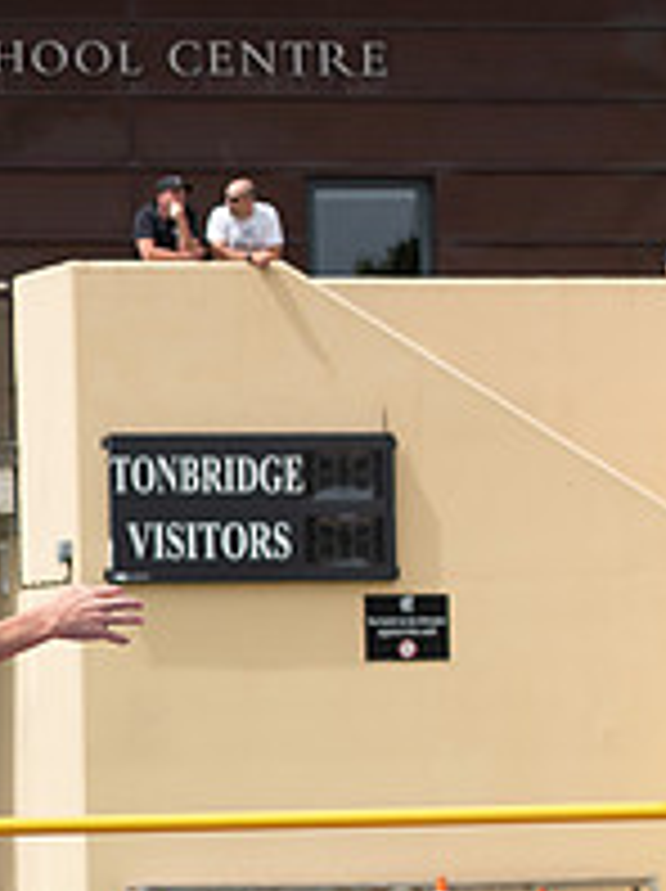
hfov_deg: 5.4
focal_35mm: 270
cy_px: 560
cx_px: -476
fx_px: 6941
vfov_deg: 7.3
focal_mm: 70
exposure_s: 1/800
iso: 180
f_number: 6.3
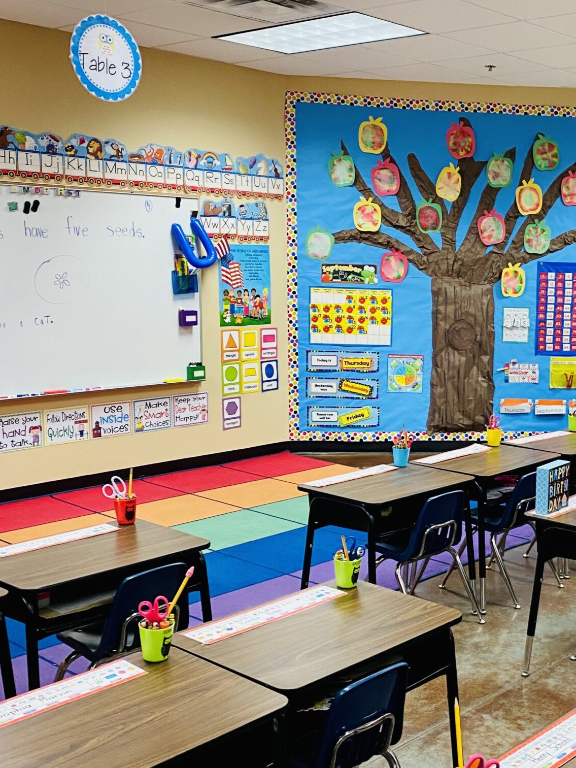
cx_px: 485
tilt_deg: -8.5
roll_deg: -2.0
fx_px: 976
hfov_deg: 31.8
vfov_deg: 42.9
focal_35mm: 44
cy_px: 400
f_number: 1.8
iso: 125
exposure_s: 1/60
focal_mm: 4.25
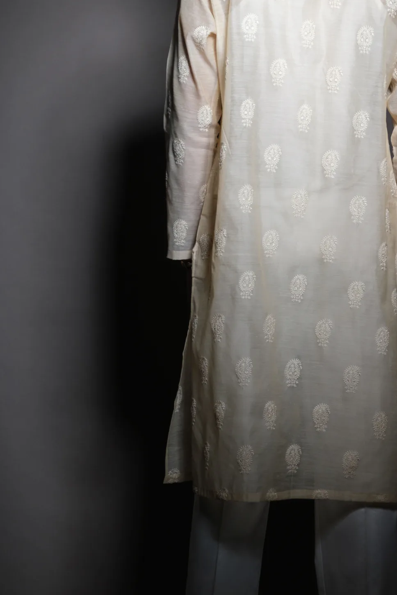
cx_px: 311
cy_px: 274
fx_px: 1720
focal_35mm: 104
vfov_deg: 19.6
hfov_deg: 13.1
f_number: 4
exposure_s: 1/250
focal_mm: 39
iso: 200
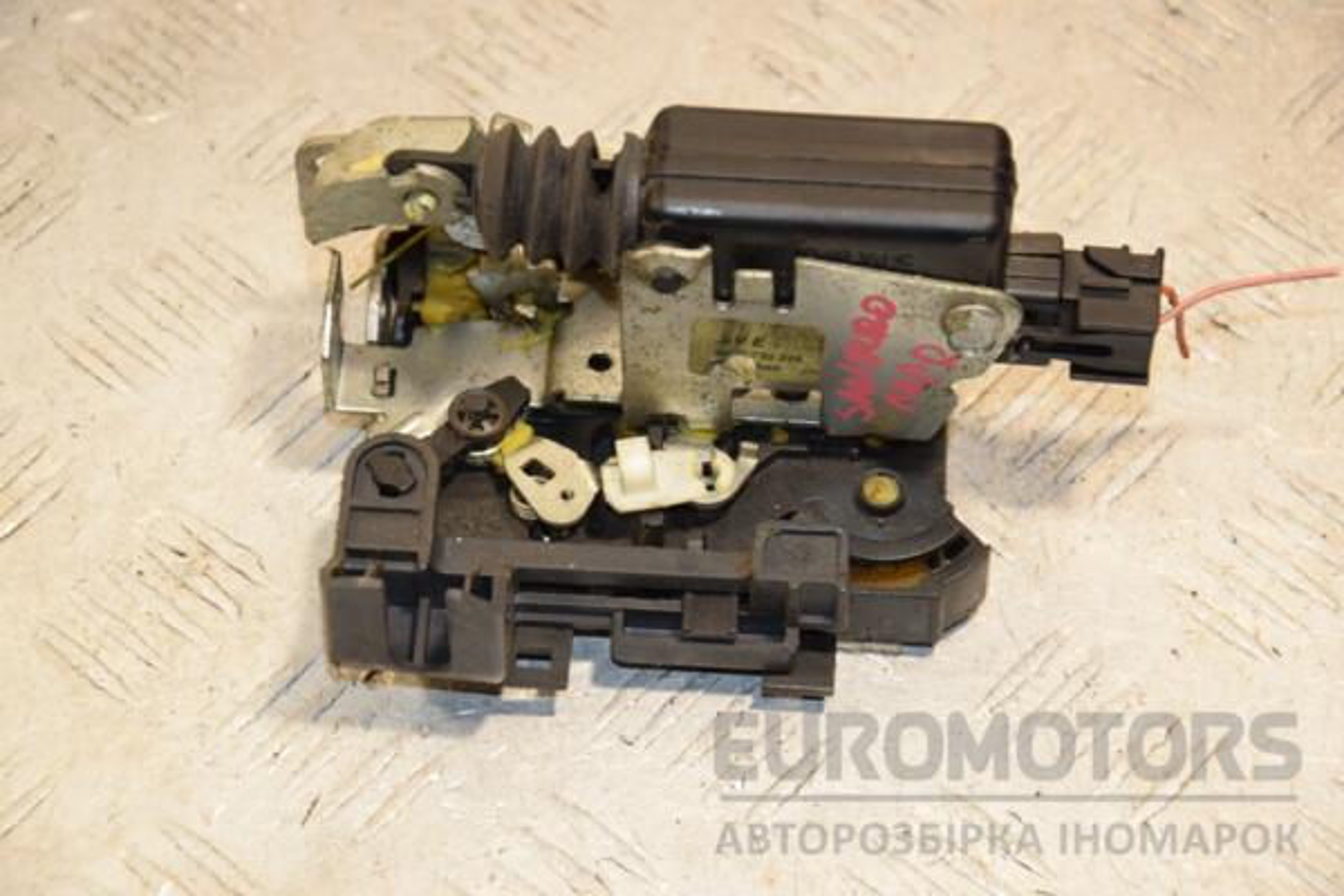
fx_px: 4760
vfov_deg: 10.8
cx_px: 672
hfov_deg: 16.1
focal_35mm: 128
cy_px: 448
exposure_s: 1/200
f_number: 6.3
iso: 800
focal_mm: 85
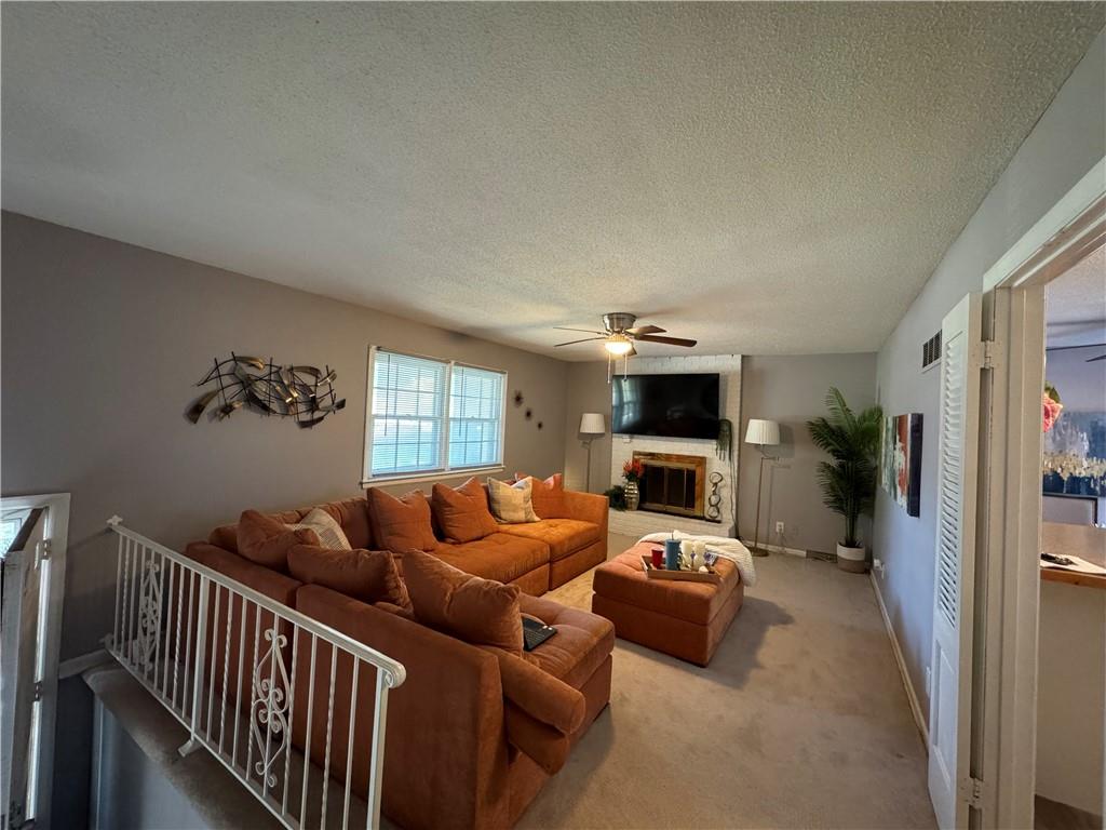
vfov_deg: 85.7
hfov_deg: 102.1
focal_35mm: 14
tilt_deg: -0.2
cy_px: 415
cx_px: 553
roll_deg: -2.9
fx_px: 447
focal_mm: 2.22
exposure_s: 1/60
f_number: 2.2
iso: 1000
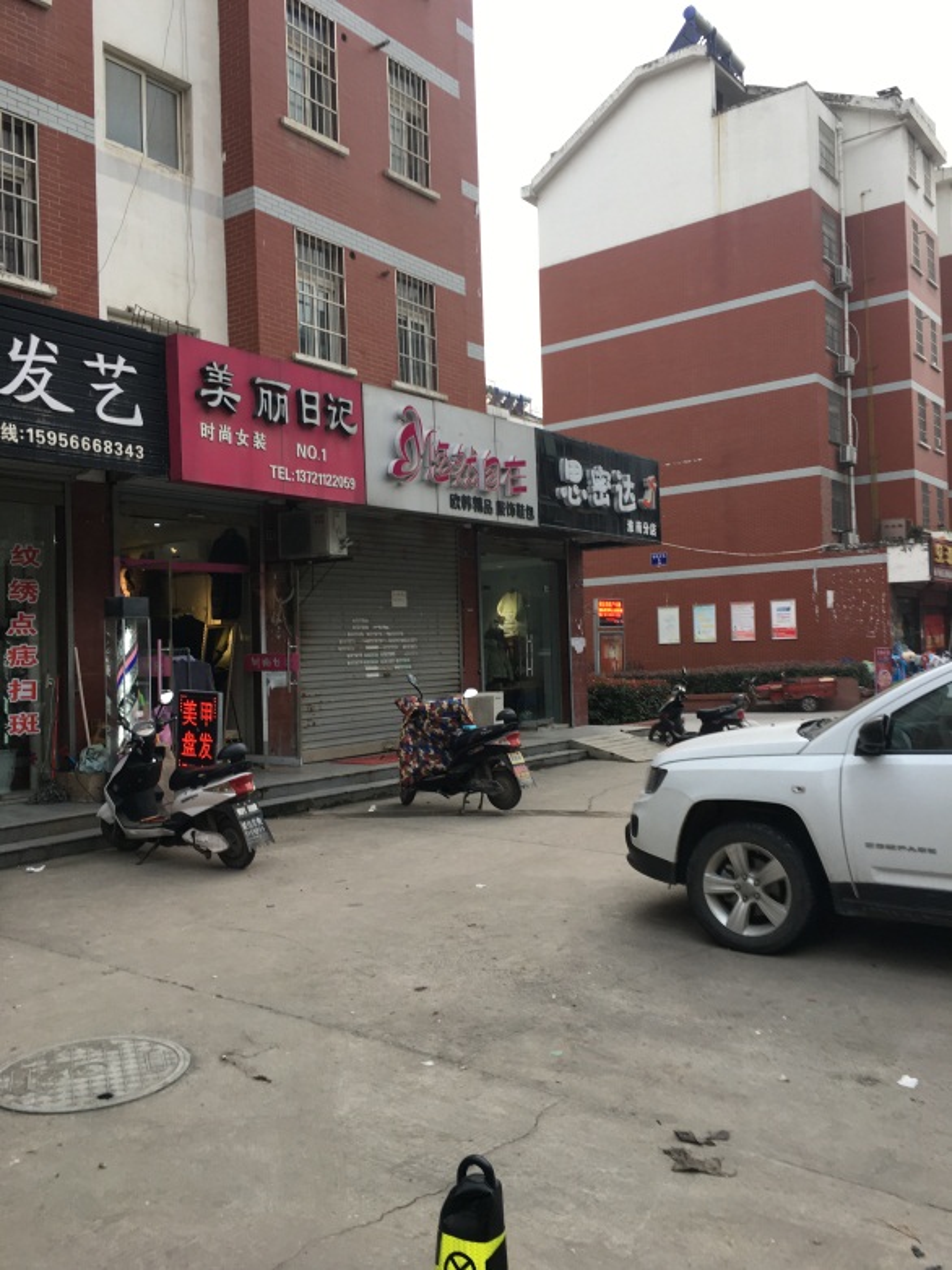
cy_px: 635
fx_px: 1063
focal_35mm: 29
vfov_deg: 61.7
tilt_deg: -1.4
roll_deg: +1.6
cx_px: 476
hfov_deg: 48.2
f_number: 2.2
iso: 32
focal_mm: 4.15
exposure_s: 1/100
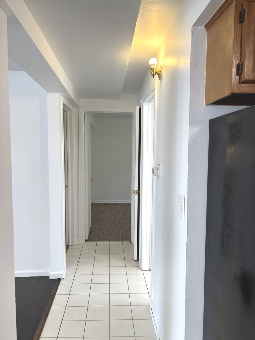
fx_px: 255
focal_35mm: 26
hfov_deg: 53.1
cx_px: 128
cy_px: 170
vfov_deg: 67.3
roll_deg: -0.5
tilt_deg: -5.1
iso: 100
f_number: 1.6
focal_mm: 5.96
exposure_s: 1/120
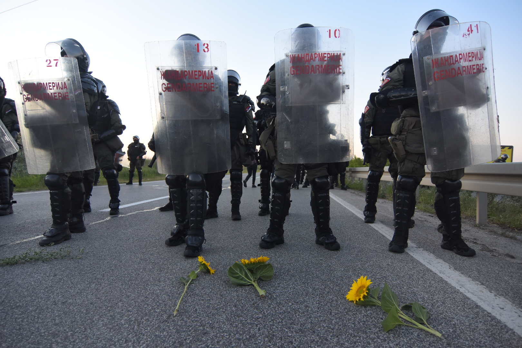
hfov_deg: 90.0
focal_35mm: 18
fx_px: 261
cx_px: 261
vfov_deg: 67.4
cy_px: 174
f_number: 4
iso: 800
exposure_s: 1/125
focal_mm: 12
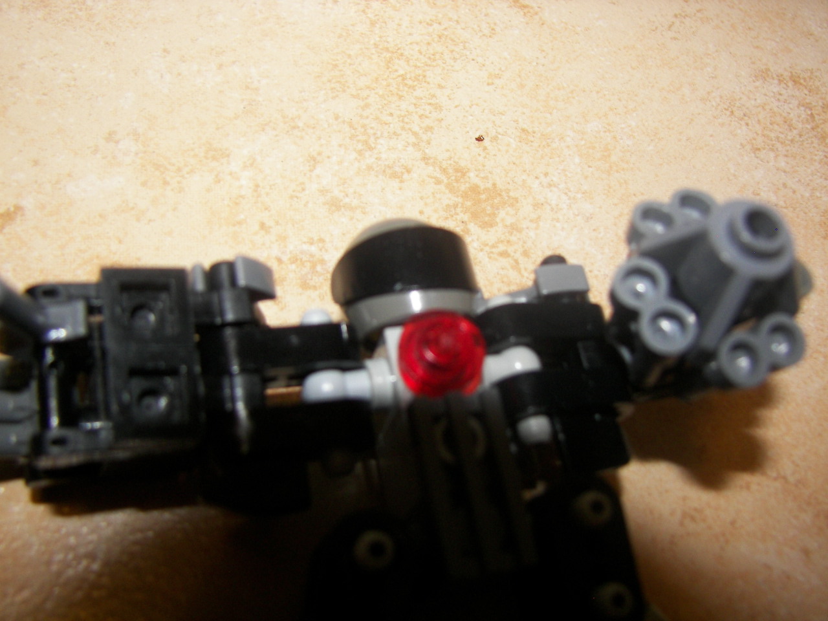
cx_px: 414
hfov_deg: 51.4
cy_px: 310
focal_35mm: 36
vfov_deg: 39.7
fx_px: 861
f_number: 2.8
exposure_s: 1/30
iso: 100
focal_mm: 6
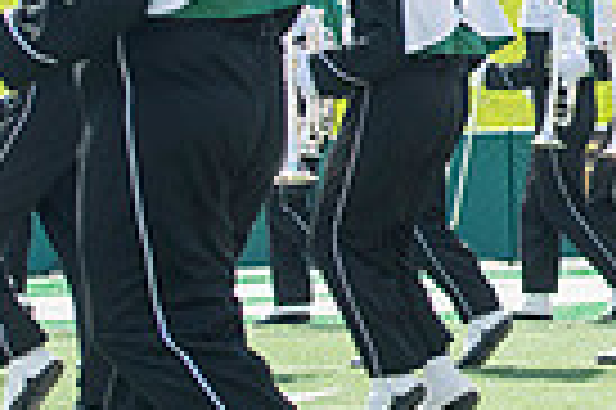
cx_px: 1160
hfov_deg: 6.8
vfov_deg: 4.6
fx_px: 5076
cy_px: -72
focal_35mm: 297
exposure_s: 1/1000
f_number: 4.5
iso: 200
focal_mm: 70
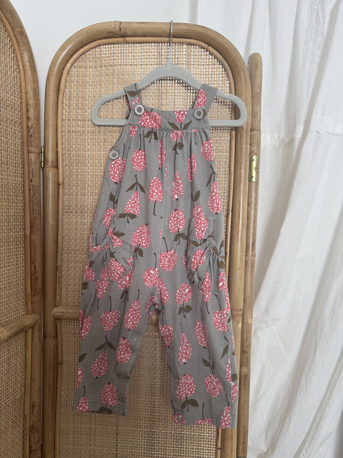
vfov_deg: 71.6
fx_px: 317
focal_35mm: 24
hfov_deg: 56.8
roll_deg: -3.5
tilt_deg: -3.7
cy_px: 229
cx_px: 172
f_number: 1.78
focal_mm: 6.76
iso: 64
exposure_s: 1/100
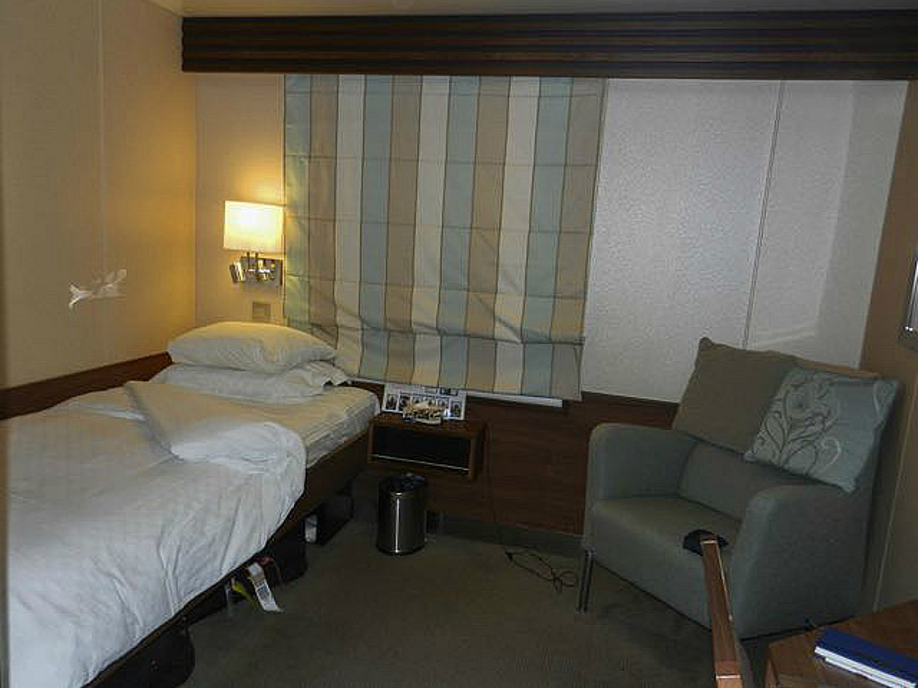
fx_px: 663
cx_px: 459
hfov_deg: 69.4
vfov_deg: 54.9
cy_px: 344
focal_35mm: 25
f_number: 3.5
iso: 200
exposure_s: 1/30
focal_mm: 4.5
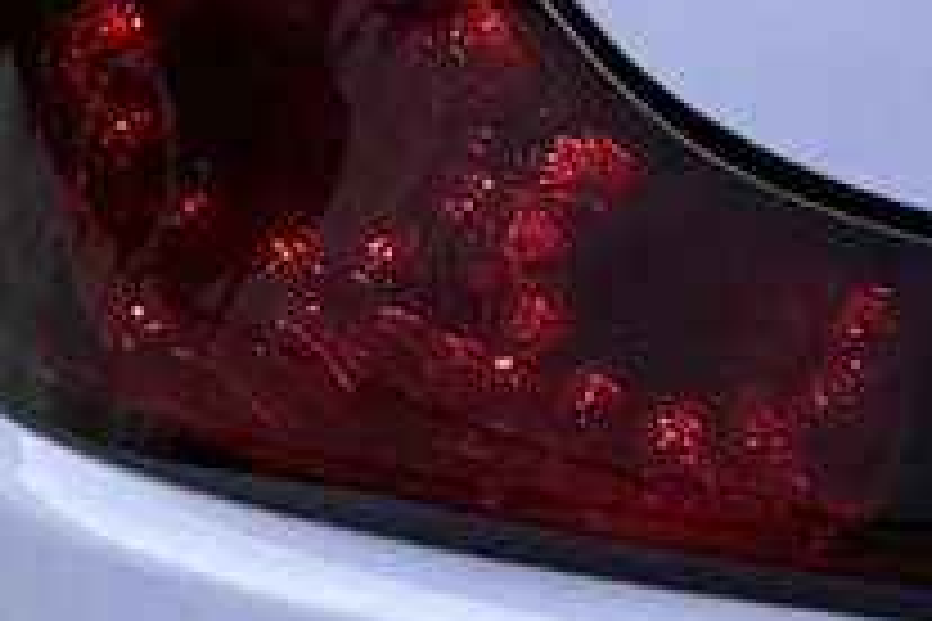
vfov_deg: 8.9
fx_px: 3987
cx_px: 2629
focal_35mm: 154
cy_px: 140
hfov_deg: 10.3
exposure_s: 1/2410
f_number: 1.8
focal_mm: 6.9
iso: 80
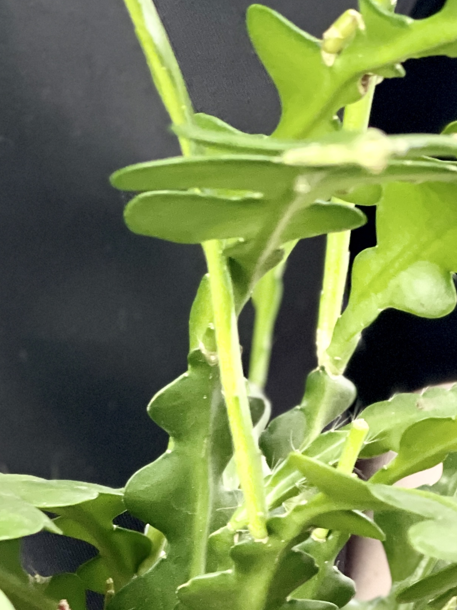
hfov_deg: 9.3
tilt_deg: -20.1
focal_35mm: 160
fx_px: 2816
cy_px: 649
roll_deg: -5.2
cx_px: 344
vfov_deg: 12.2
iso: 400
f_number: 2.2
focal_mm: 7.5
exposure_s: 1/35
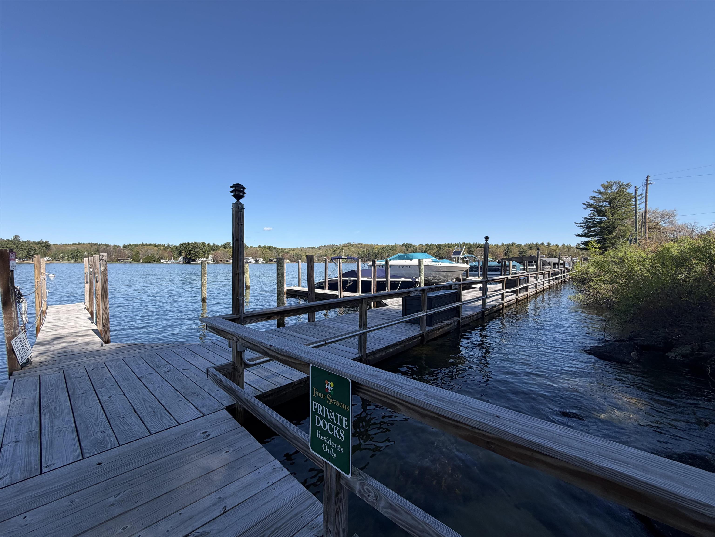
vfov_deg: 85.7
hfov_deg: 102.1
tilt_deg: -1.4
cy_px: 268
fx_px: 289
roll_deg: +0.2
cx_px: 358
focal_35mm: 14
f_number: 2.2
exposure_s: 1/770
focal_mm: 2.22
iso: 25
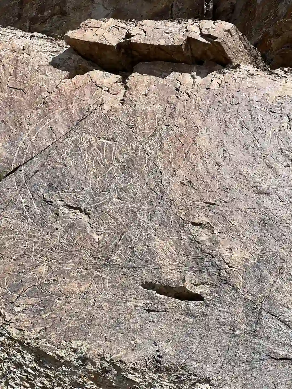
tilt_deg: +26.4
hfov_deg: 19.1
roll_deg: +1.0
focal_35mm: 77
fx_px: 866
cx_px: 146
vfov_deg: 25.3
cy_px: 194
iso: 32
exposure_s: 1/727
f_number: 2.8
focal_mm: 9
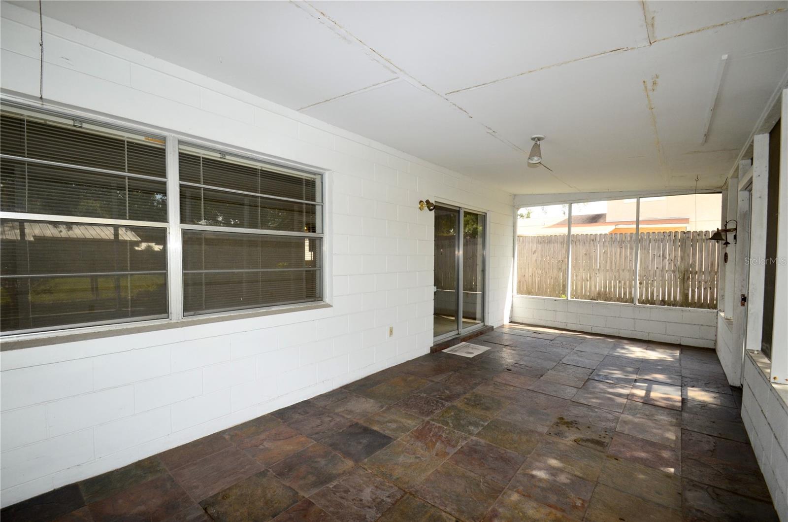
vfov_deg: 77.0
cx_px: 394
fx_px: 328
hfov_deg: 100.5
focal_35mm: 15
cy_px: 261
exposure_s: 1/125
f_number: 9
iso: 500
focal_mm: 10
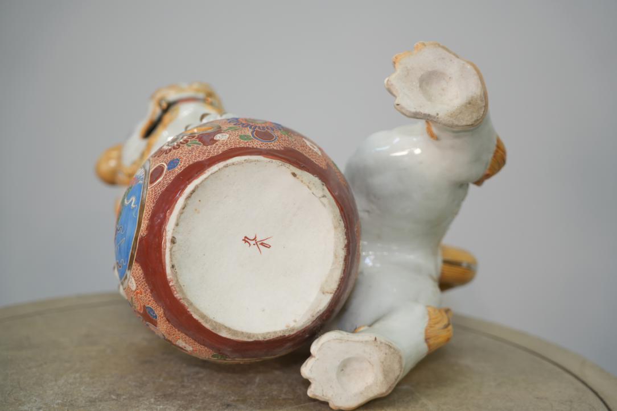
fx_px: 1337
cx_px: 308
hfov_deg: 26.0
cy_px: 206
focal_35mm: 78
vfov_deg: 17.5
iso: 500
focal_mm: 78
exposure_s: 1/80
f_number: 4
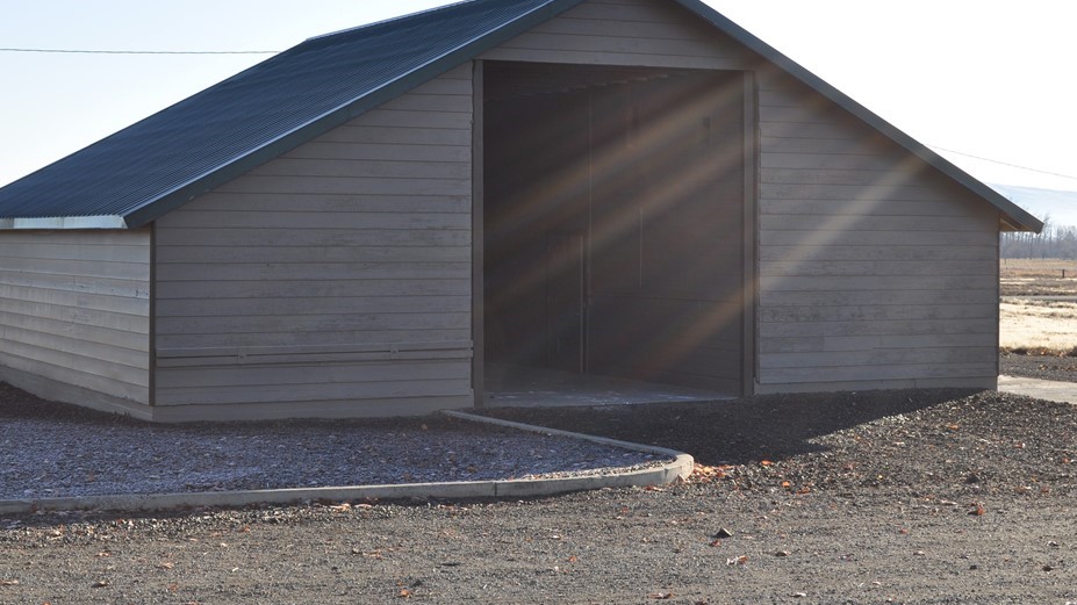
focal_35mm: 70
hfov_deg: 30.2
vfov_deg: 17.2
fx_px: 1999
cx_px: 539
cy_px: 251
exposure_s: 1/200
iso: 200
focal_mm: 38
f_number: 10
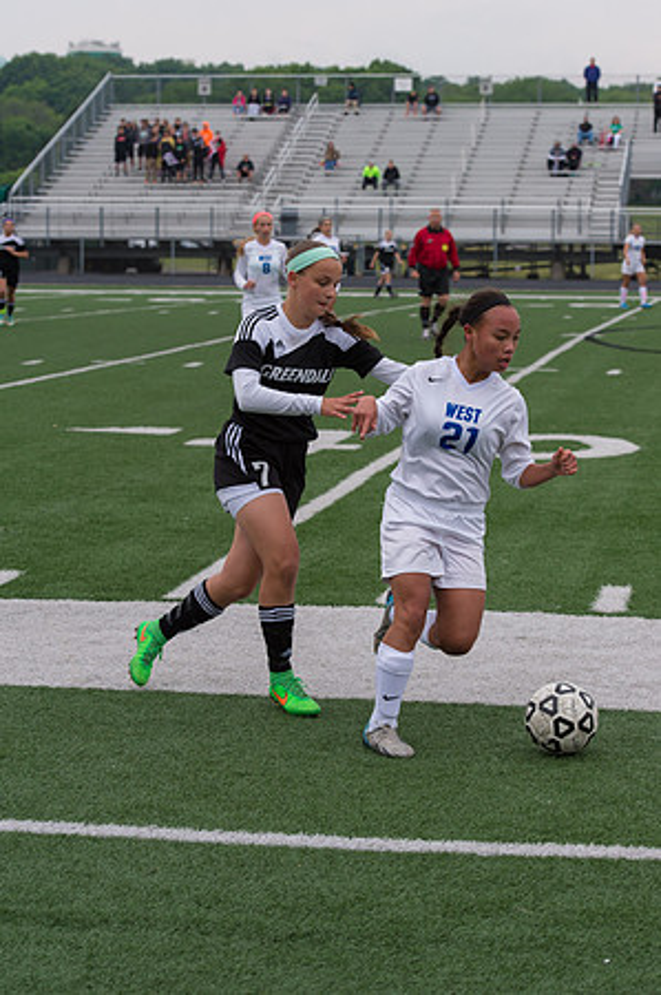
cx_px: 330
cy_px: 498
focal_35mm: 86
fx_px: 2374
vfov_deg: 23.7
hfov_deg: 15.9
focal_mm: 86
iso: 1000
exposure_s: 1/800
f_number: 6.3
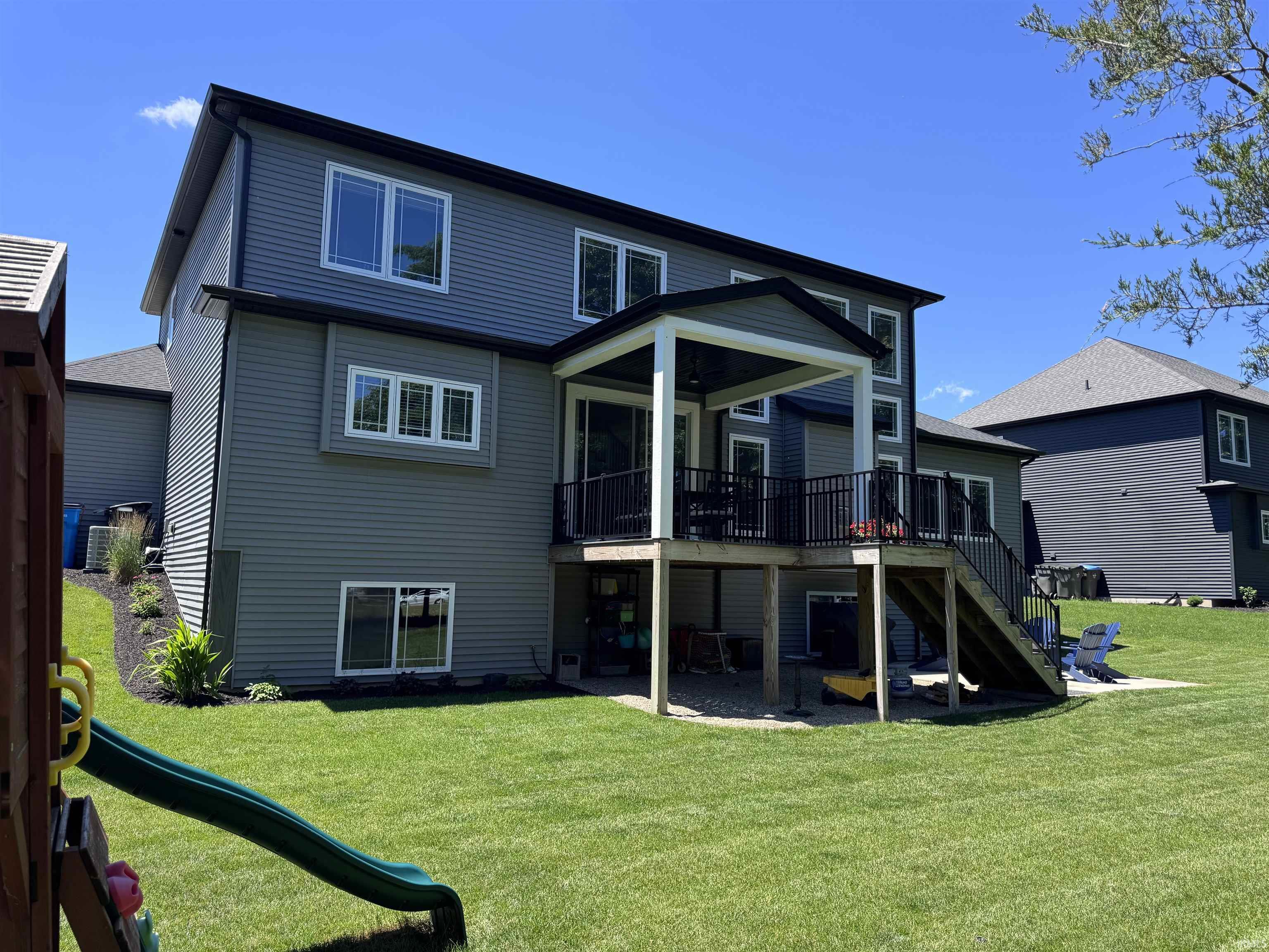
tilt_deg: +5.6
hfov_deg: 71.6
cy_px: 476
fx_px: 880
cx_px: 634
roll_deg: -1.5
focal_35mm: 24
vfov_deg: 56.8
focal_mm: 6.76
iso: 80
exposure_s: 1/1678
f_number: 1.78
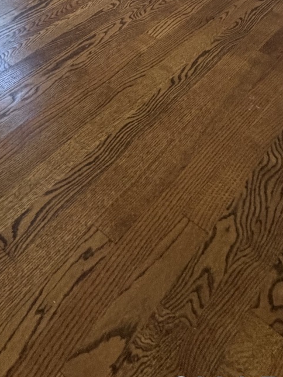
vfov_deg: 24.0
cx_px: -130
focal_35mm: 50
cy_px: -258
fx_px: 545
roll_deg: +0.1
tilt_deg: -4.7
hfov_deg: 23.7
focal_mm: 2.22
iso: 200
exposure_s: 1/60
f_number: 2.2
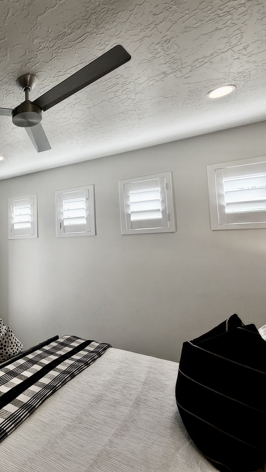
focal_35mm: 21
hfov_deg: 42.0
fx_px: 263
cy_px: 231
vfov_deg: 83.8
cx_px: -29
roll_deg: -0.7
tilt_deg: +7.0
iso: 64
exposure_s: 1/128
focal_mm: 2.22
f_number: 2.2
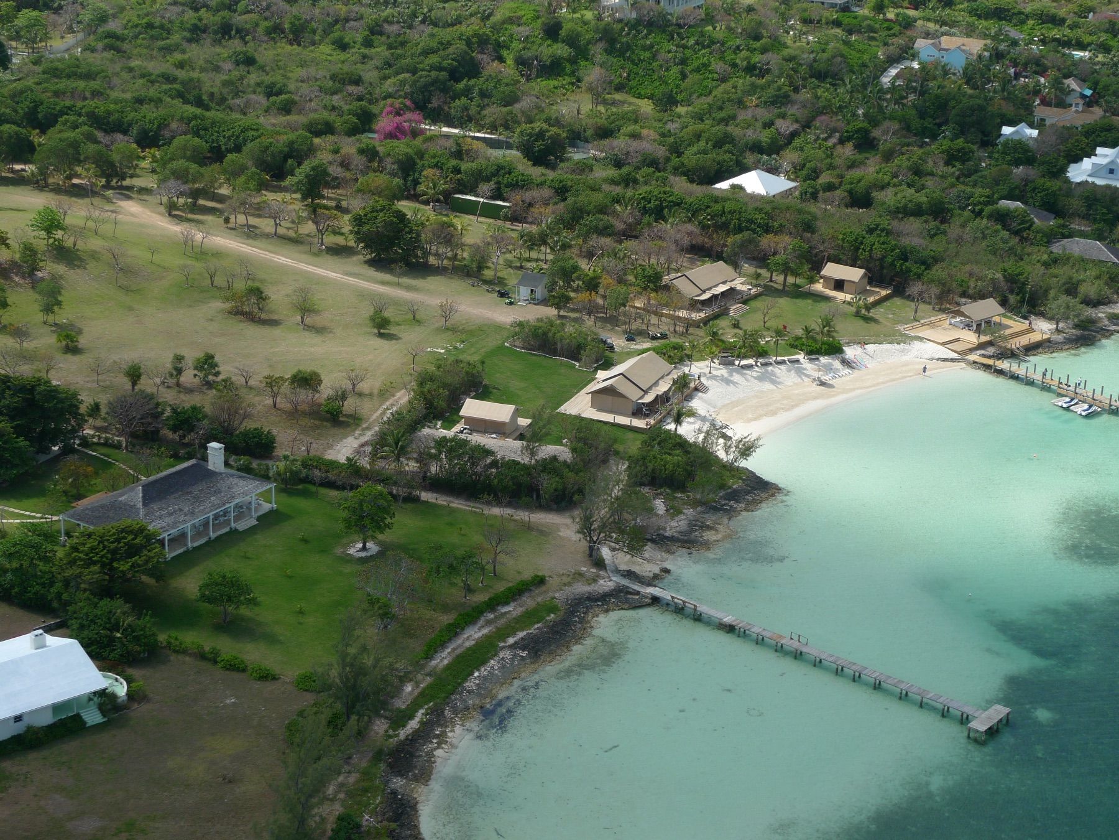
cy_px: 420
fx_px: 1940
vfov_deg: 24.4
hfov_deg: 32.2
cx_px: 560
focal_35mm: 60
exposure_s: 1/800
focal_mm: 12.8
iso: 80
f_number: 4
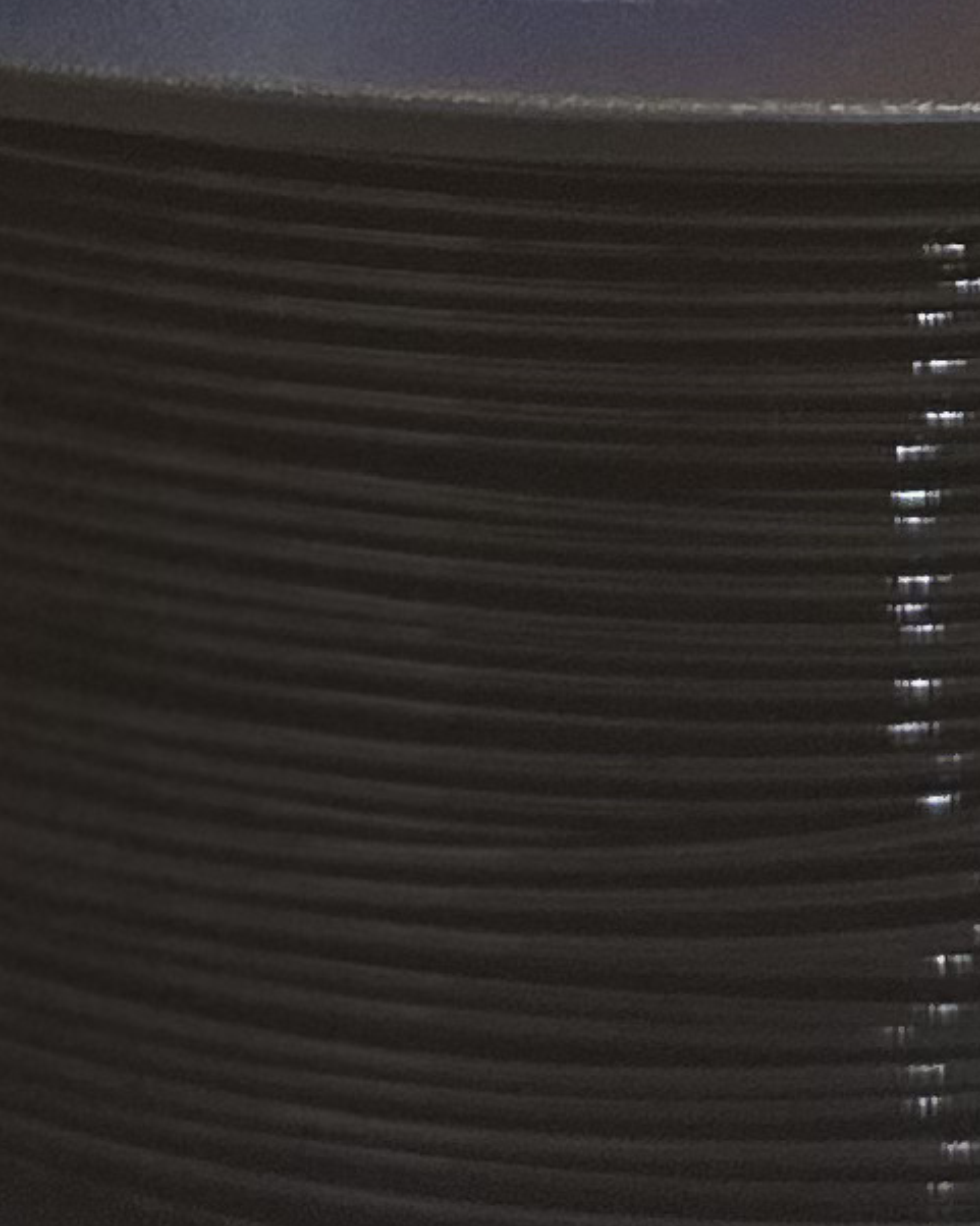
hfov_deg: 9.8
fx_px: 5696
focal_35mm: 157
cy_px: -1662
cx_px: 860
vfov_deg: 10.6
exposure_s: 1/50
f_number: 1.78
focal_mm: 6.86
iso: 250
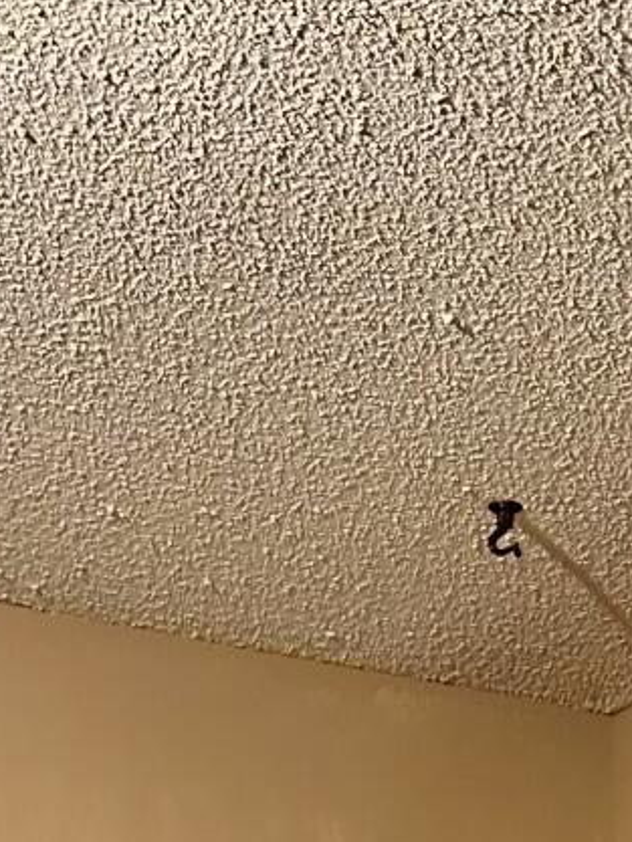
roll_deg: +0.7
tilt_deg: -0.2
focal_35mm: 115
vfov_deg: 14.0
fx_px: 2798
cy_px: 1773
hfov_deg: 12.3
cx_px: 939
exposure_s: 1/60
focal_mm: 6.86
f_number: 1.78
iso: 800
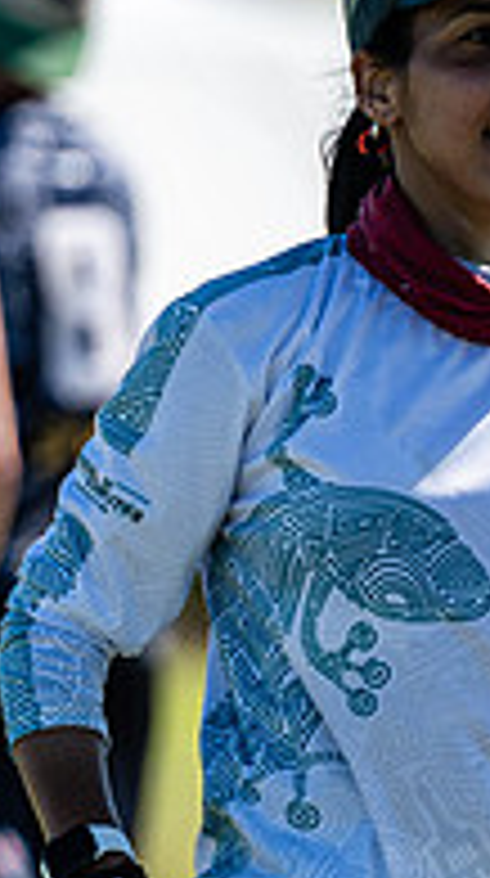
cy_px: 529
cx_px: 605
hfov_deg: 0.9
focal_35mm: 1398
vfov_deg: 1.5
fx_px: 32446
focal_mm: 200
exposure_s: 1/1600
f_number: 3.2
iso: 90
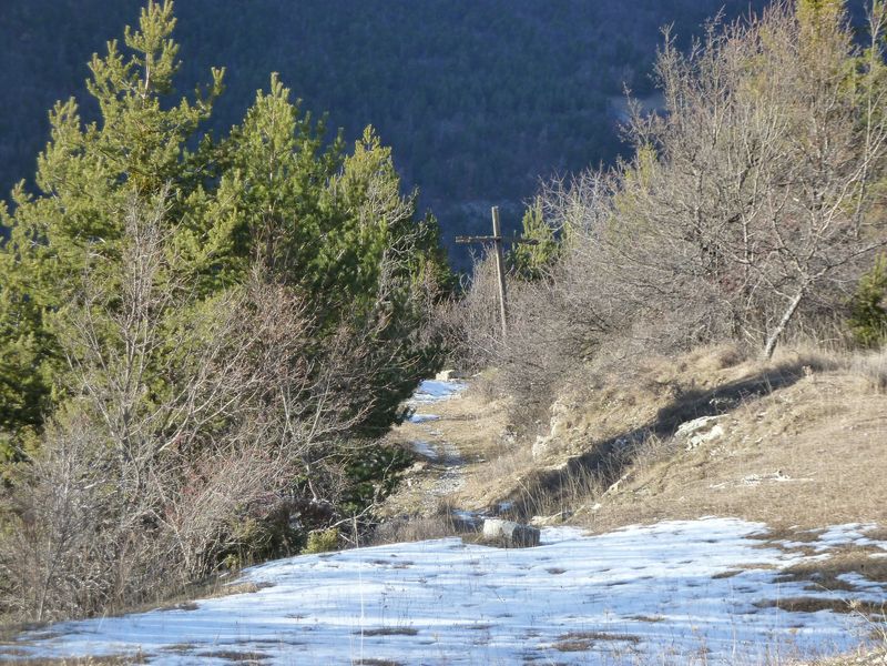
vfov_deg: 13.3
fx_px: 2844
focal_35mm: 111
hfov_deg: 17.7
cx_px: 444
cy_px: 333
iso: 125
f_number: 4.4
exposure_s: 1/200
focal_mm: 18.2
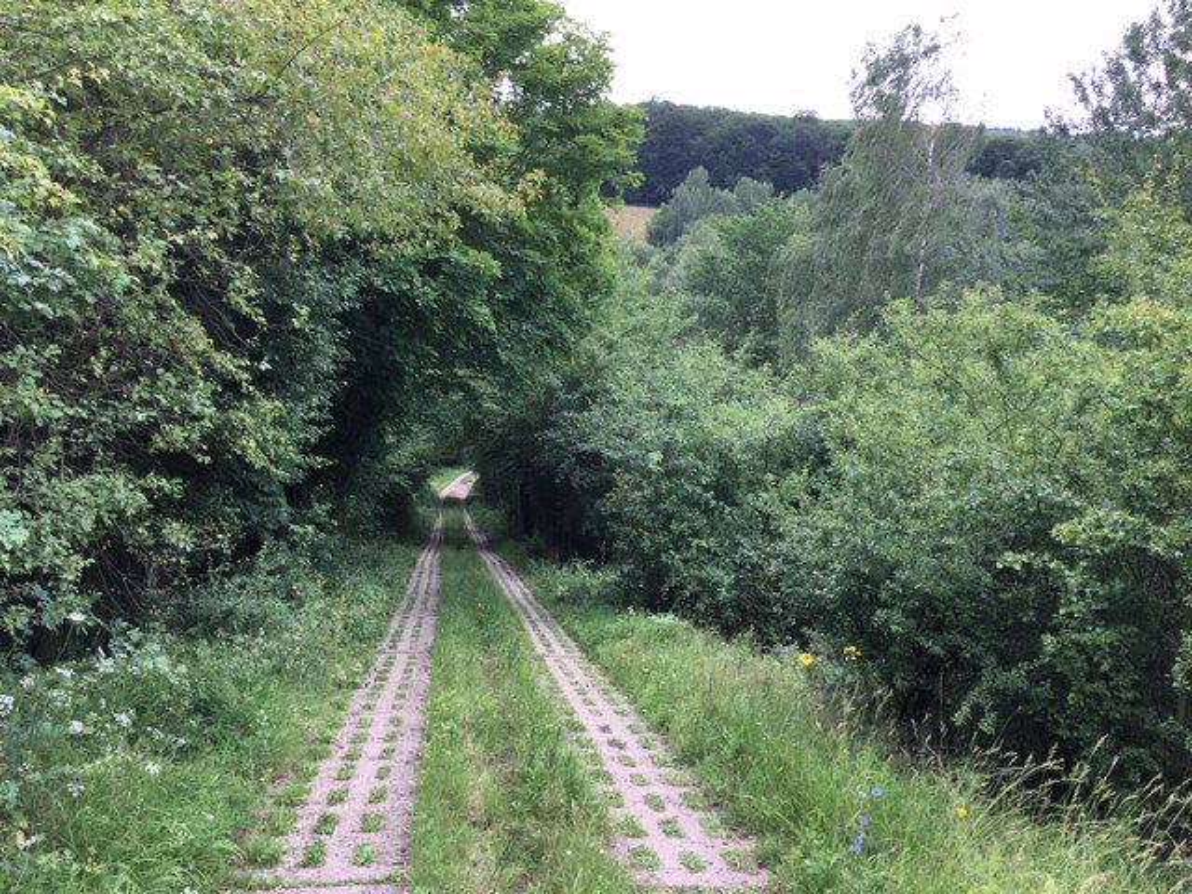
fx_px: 999
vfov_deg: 48.2
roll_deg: -1.2
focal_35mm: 29
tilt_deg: -13.4
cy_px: 447
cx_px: 596
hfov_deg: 61.7
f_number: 2.2
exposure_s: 1/184
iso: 25
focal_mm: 4.15
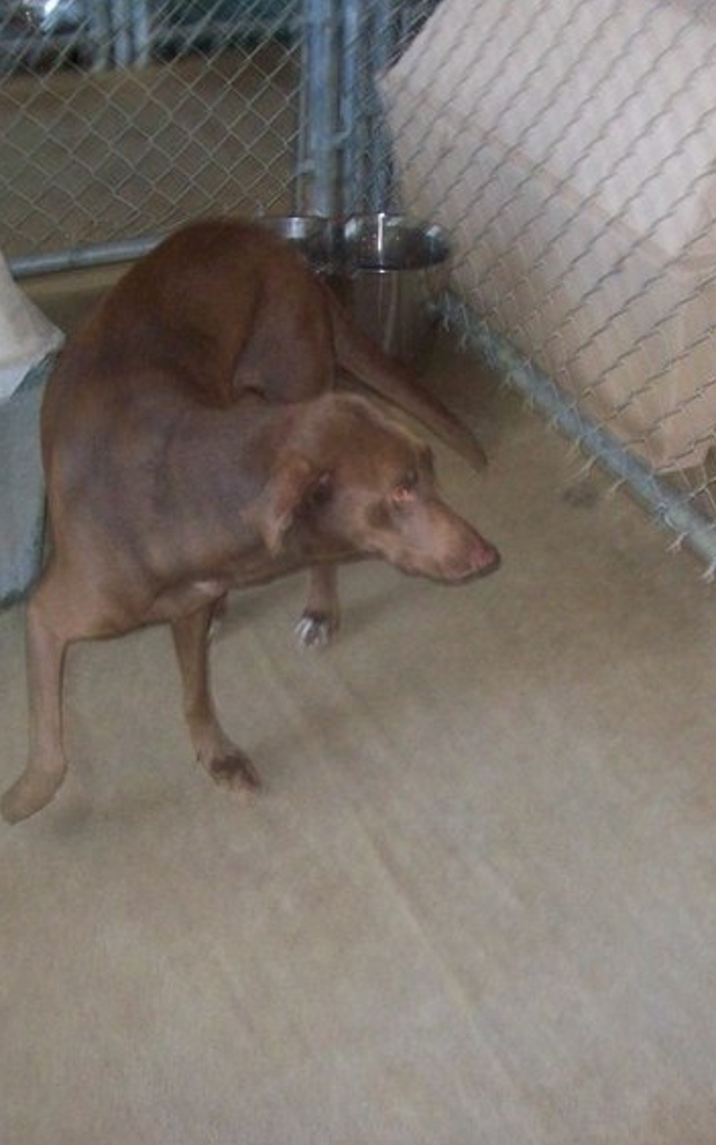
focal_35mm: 52
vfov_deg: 38.9
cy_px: 564
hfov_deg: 24.5
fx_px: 1623
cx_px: 580
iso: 200
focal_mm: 6
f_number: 2.7
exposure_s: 1/64
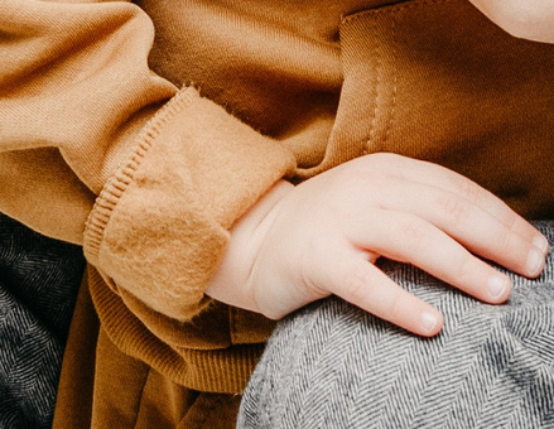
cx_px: 240
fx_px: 3725
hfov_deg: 8.5
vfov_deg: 6.2
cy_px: -708
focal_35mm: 230
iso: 320
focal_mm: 34
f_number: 4.5
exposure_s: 1/160
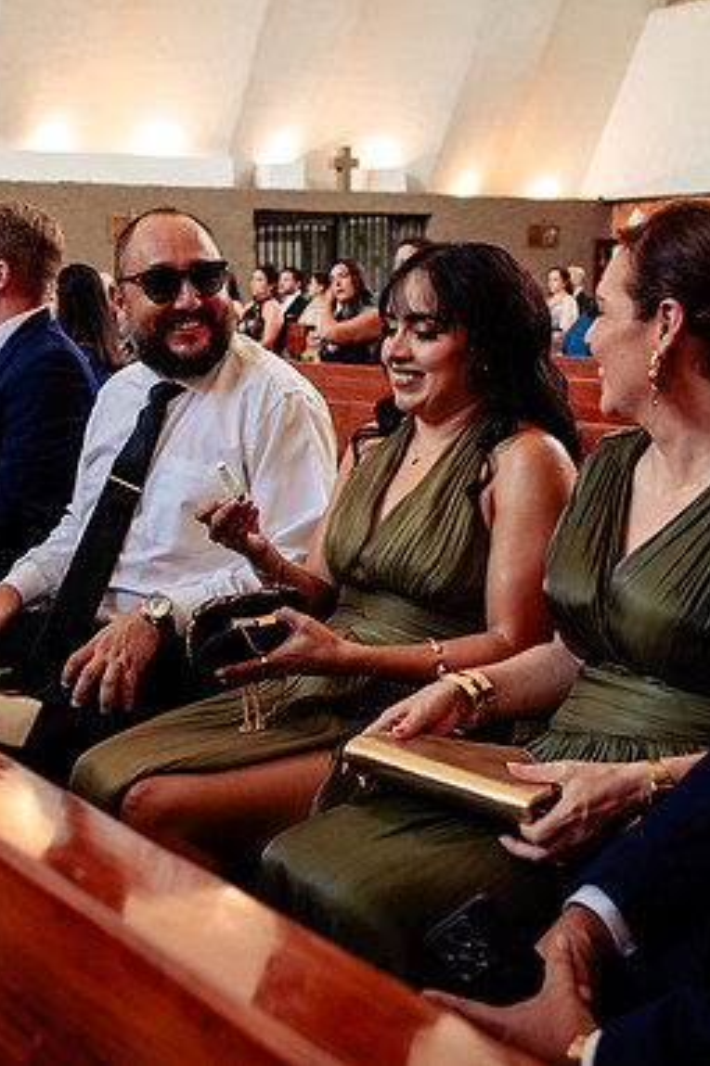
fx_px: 1569
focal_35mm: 53
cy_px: 530
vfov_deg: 37.5
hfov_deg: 25.3
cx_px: 206
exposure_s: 1/125
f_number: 4.5
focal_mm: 35
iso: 1600
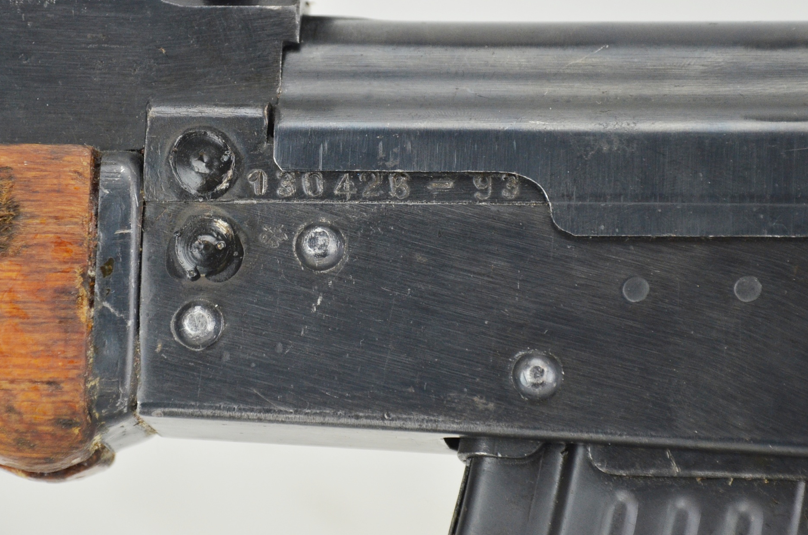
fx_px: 5950
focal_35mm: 266
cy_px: 194
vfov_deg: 5.1
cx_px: 359
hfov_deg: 7.8
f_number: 5.6
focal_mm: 135
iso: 800
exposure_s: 1/200
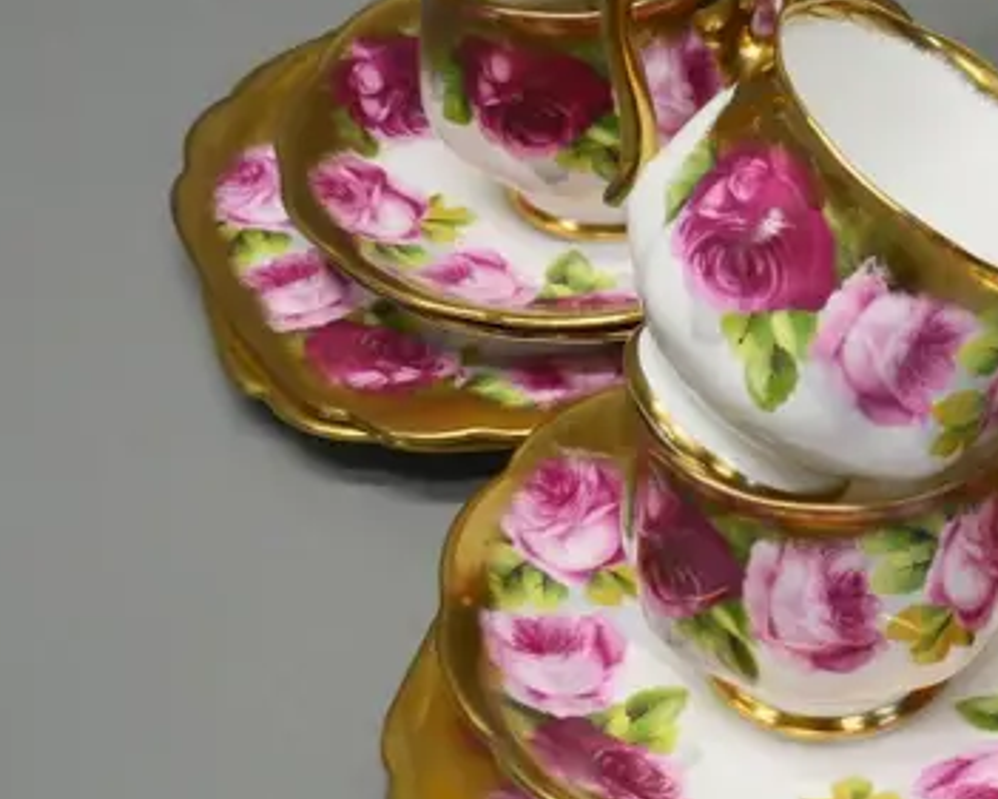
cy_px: 71
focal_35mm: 114
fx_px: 3368
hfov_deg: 15.8
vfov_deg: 13.4
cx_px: 1399
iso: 1600
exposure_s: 1/80
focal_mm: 20
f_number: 6.3
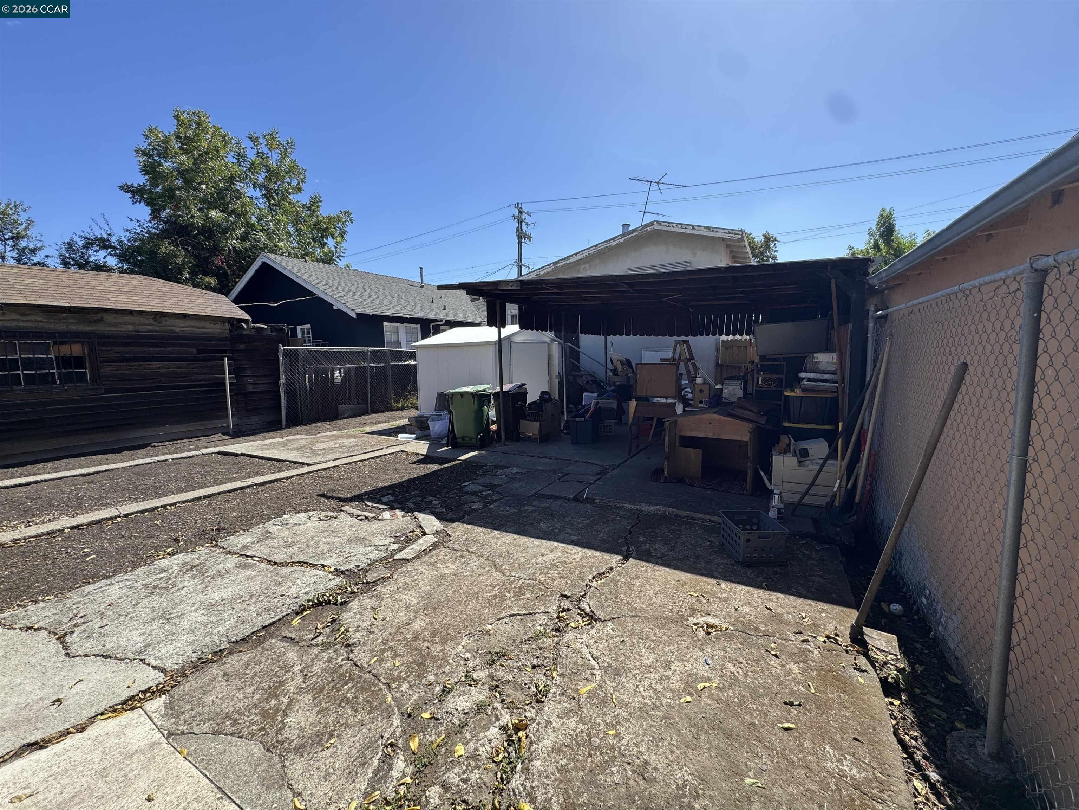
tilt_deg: -6.8
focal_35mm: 14
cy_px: 405
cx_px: 540
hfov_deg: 102.1
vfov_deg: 85.7
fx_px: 436
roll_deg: +1.2
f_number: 2.2
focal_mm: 2.22
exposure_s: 1/804
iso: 40
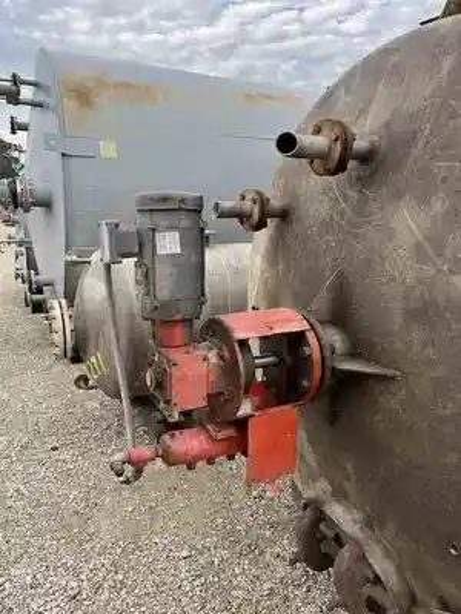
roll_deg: +0.6
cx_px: 230
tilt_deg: -10.3
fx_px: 462
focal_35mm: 26
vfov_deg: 67.3
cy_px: 307
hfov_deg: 53.1
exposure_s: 1/363
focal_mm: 5.1
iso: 50
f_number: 1.6
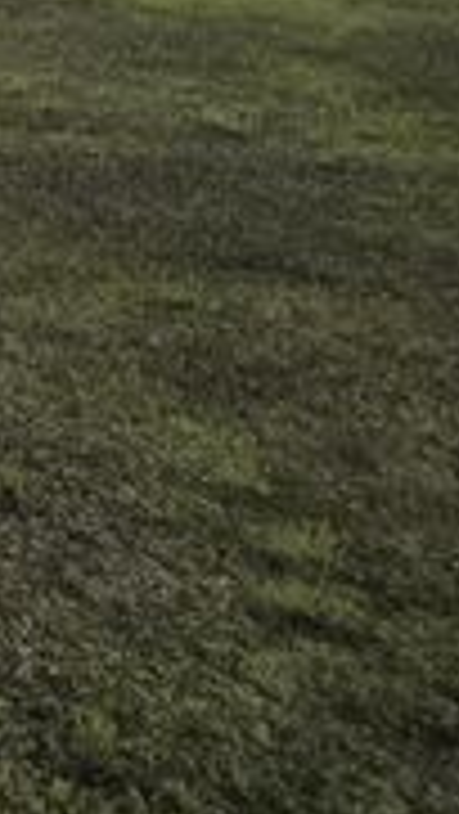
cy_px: -175
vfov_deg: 33.3
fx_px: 1080
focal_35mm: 50
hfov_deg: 11.6
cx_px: -909
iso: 25
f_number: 2.2
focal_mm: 1.7
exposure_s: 1/384
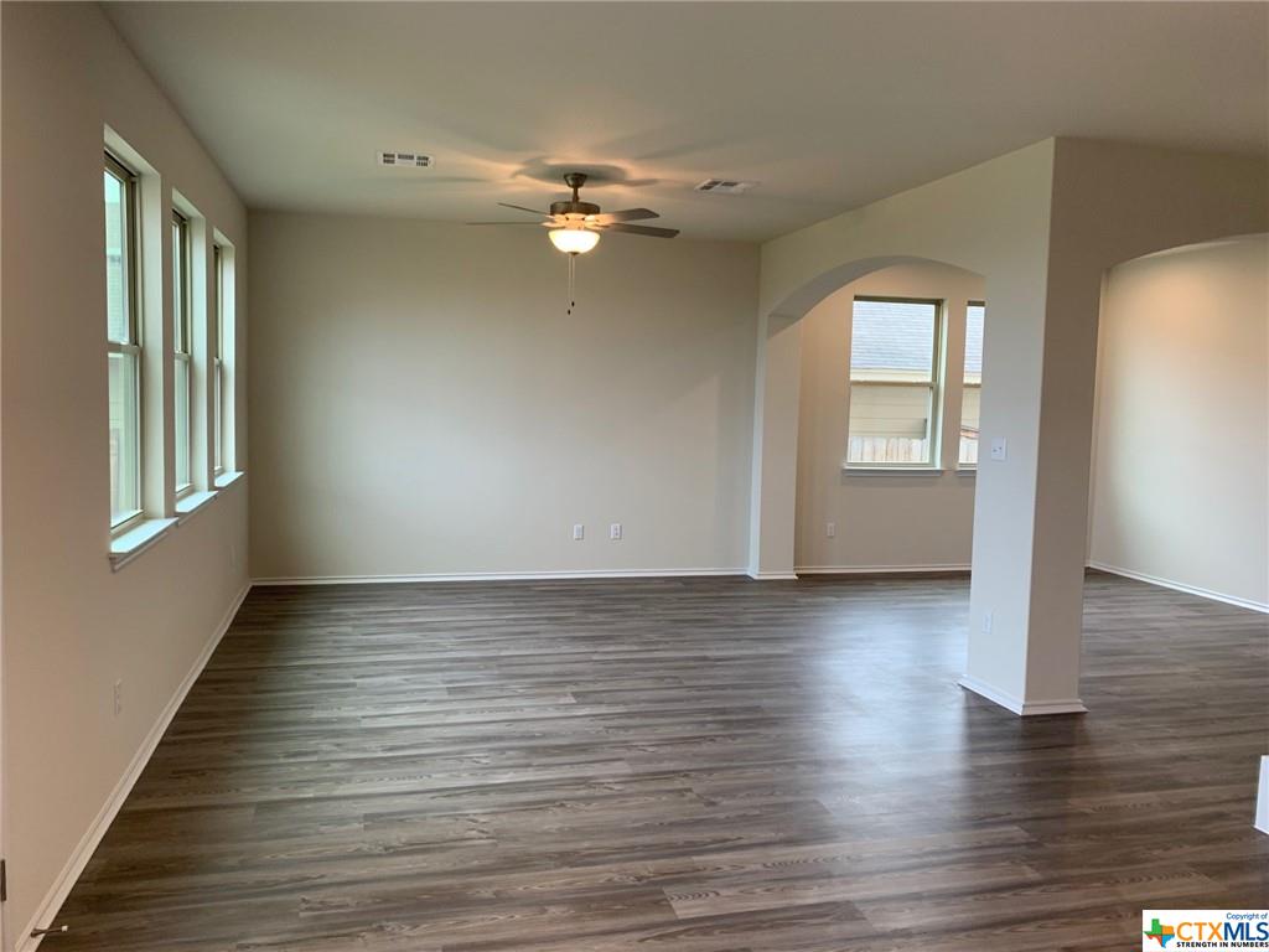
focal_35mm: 26
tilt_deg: -4.1
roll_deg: -1.4
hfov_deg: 67.3
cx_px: 634
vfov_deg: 53.1
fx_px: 953
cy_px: 476
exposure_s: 1/60
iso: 64
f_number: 1.8
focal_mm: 4.25
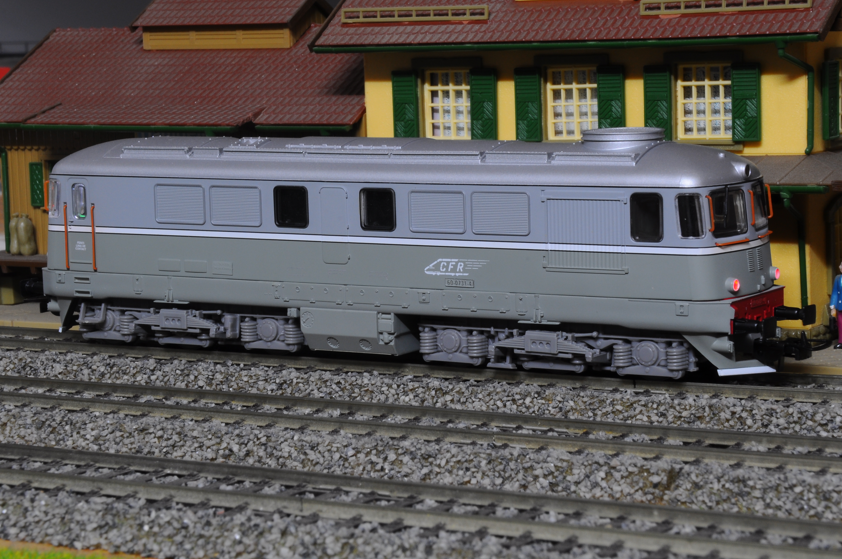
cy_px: 258
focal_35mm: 106
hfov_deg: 19.3
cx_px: 448
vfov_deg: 12.9
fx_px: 2476
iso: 200
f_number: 36
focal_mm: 62
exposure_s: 8
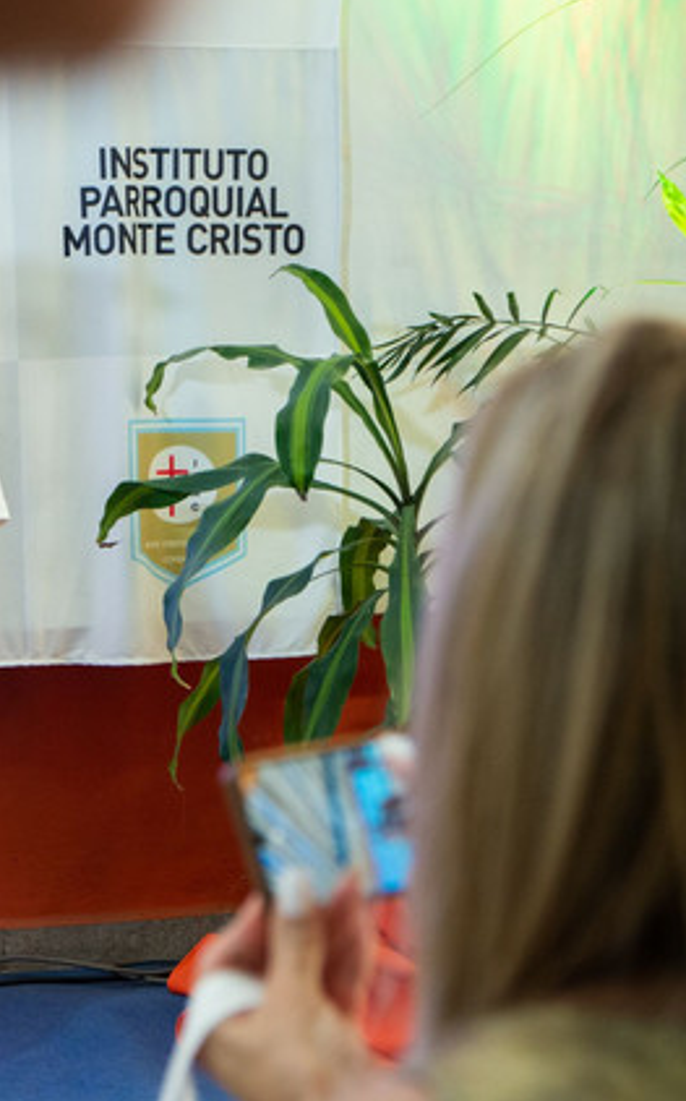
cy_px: 550
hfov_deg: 11.1
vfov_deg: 18.0
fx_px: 3477
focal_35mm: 116
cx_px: -23
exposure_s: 1/100
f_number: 4
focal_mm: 50
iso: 1600
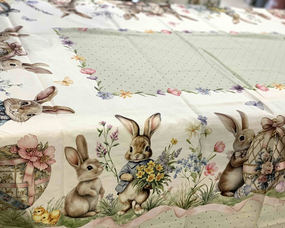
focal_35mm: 55
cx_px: 146
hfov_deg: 34.1
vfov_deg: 27.6
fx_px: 464
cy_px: 113
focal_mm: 6
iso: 160
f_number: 2.4
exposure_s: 1/50
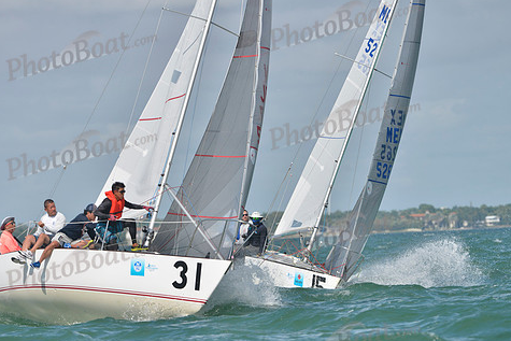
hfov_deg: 4.2
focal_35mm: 488
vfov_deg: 2.8
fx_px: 6929
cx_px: 214
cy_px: 193
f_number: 7.1
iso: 280
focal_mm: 400
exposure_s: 1/1600
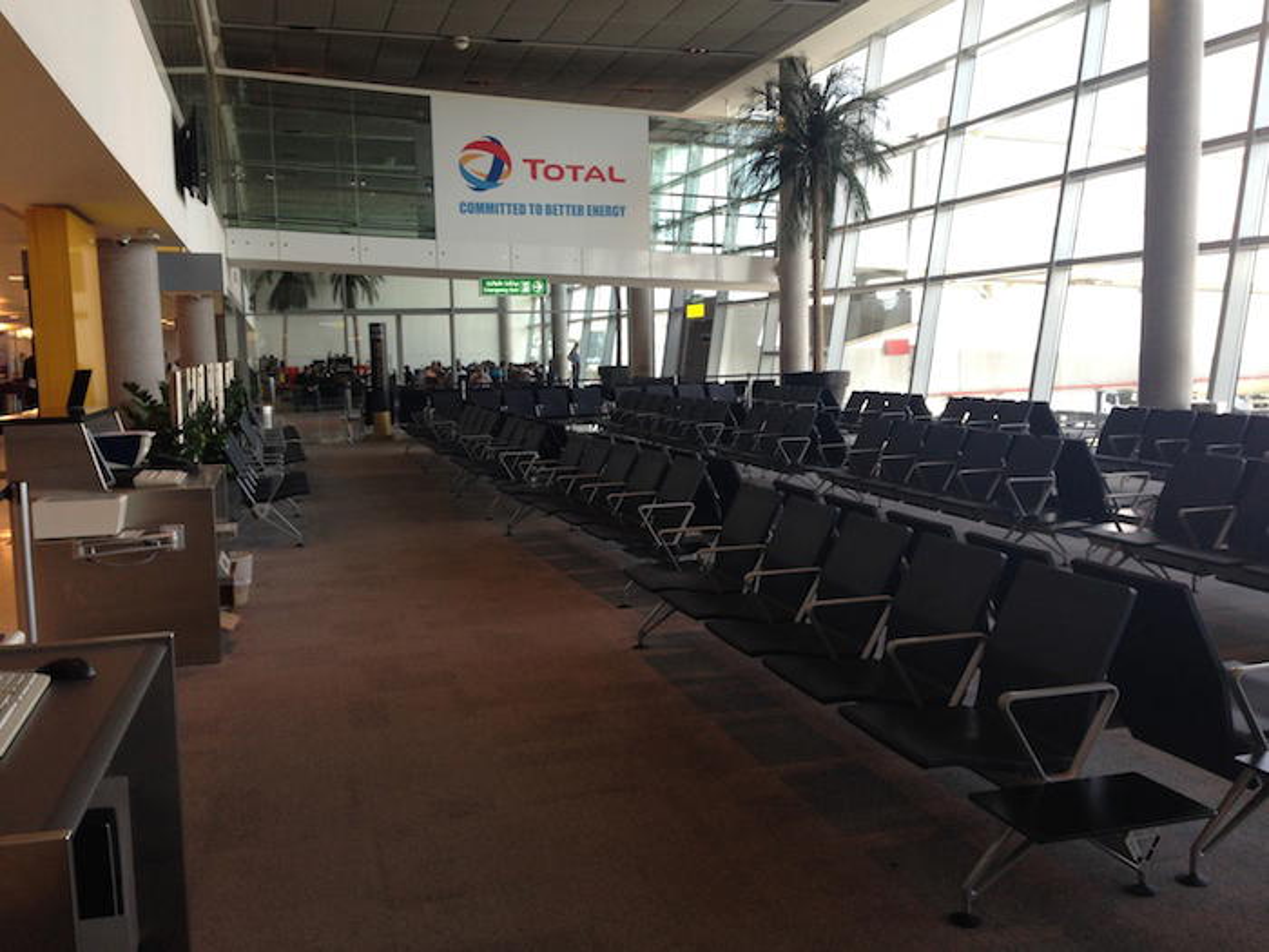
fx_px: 1210
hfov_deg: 55.4
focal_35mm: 33
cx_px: 634
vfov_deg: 42.9
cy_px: 476
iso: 64
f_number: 2.4
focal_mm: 4.12
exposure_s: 1/60
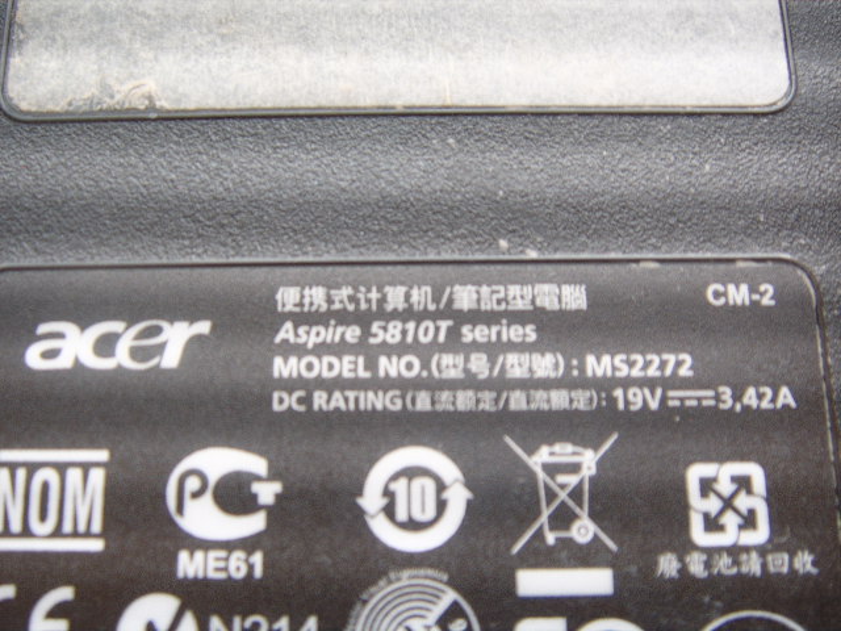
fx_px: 948
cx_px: 420
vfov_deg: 36.8
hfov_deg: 47.9
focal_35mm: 39
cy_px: 316
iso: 63
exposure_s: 1/3
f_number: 3.5
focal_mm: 6.6
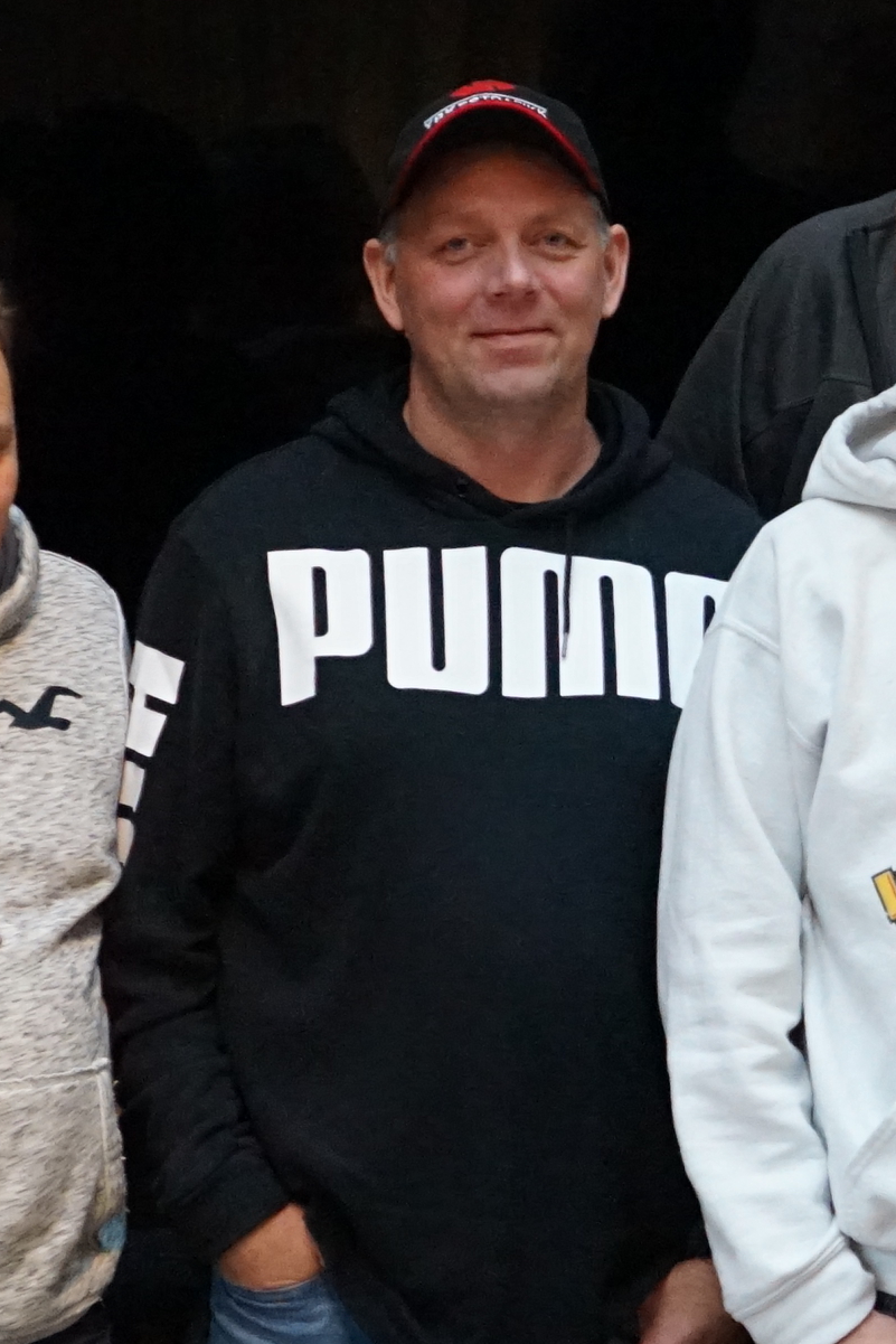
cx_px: 1006
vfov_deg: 17.3
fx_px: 4404
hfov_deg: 11.4
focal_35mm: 118
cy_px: 872
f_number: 4
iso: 6400
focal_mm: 36
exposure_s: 1/160
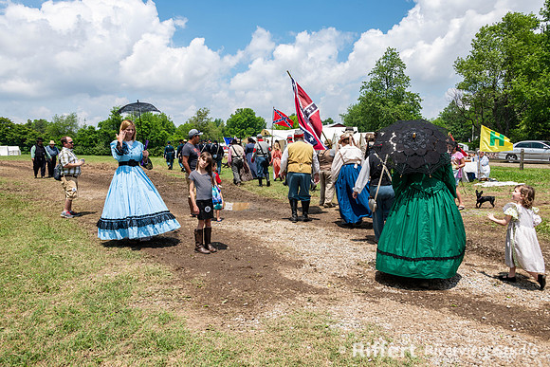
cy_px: 184
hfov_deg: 65.5
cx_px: 275
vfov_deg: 46.4
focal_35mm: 28
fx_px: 428
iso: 64
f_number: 8
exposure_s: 1/200
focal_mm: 28
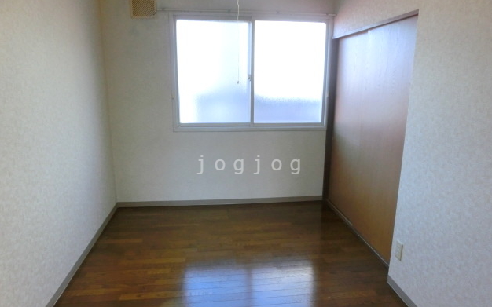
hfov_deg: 70.4
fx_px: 349
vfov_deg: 47.5
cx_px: 251
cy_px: 165
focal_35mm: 26
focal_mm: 4.24
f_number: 3
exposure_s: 1/125
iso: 200
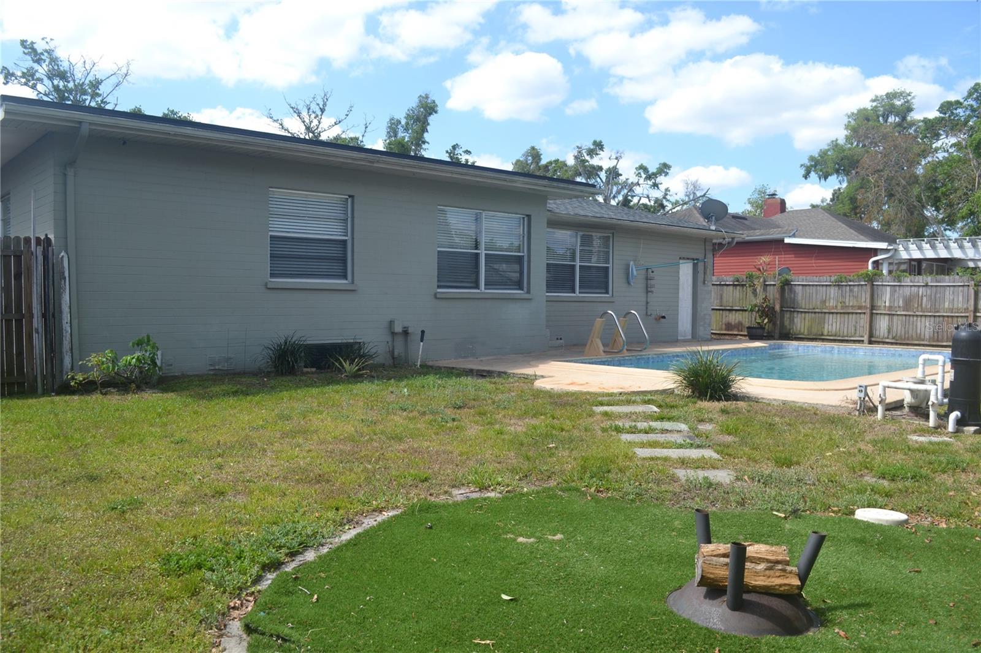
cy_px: 326
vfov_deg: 47.9
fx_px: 736
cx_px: 490
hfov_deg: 67.4
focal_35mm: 27
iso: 100
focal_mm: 18
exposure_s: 1/200
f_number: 7.1
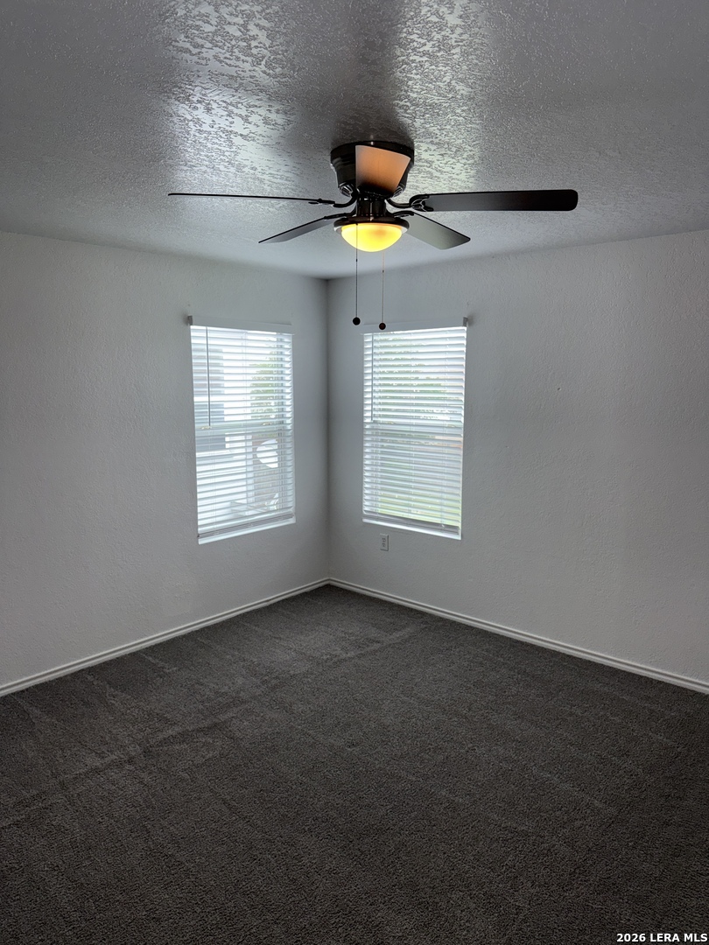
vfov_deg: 71.6
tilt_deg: -7.2
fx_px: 655
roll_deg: -1.0
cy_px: 472
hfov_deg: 56.8
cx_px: 354
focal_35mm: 24
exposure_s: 1/164
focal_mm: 6.76
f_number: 1.78
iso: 100
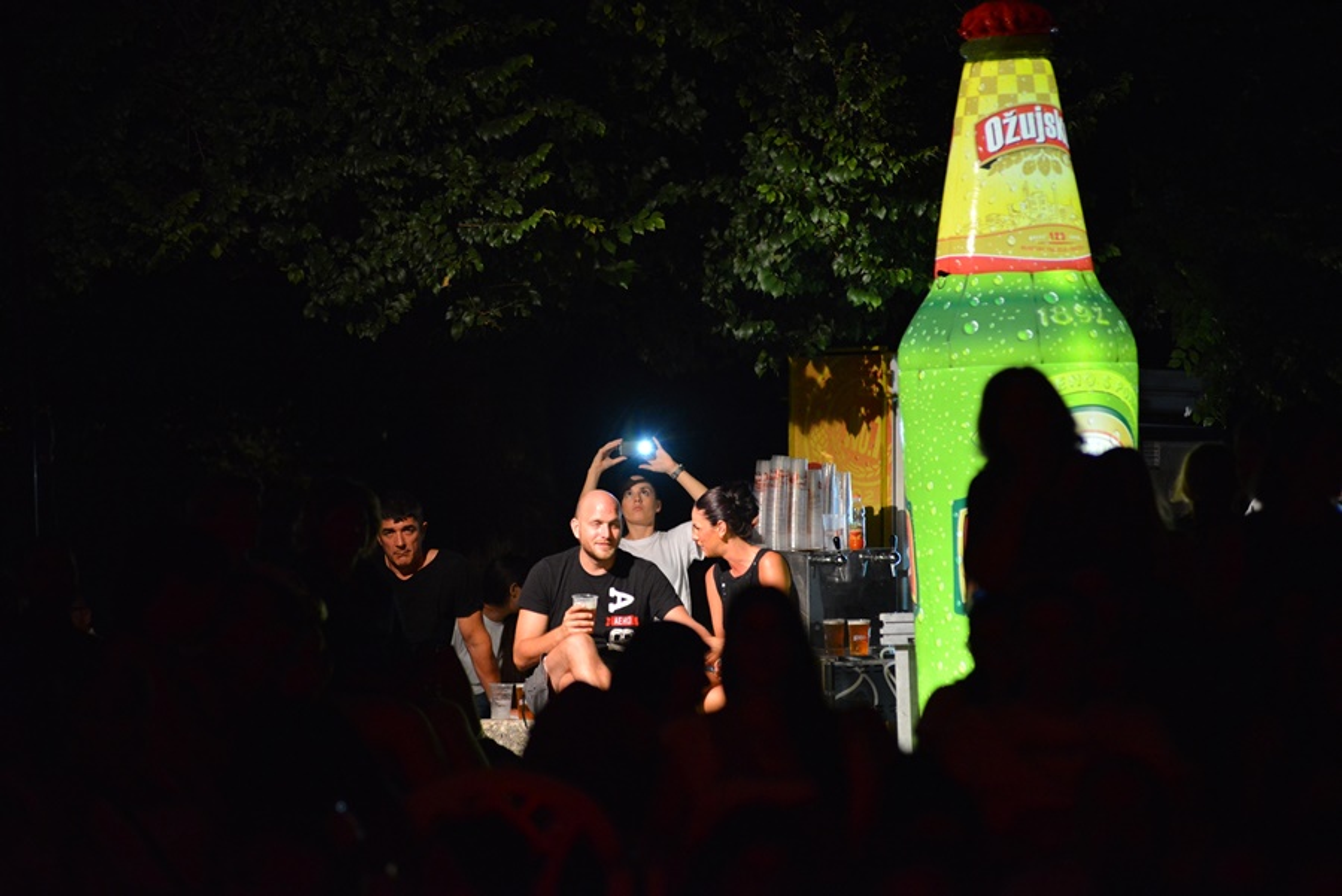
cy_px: 448
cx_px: 671
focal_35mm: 200
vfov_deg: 6.9
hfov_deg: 10.3
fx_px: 7459
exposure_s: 1/160
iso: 4000
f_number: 2.8
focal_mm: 200
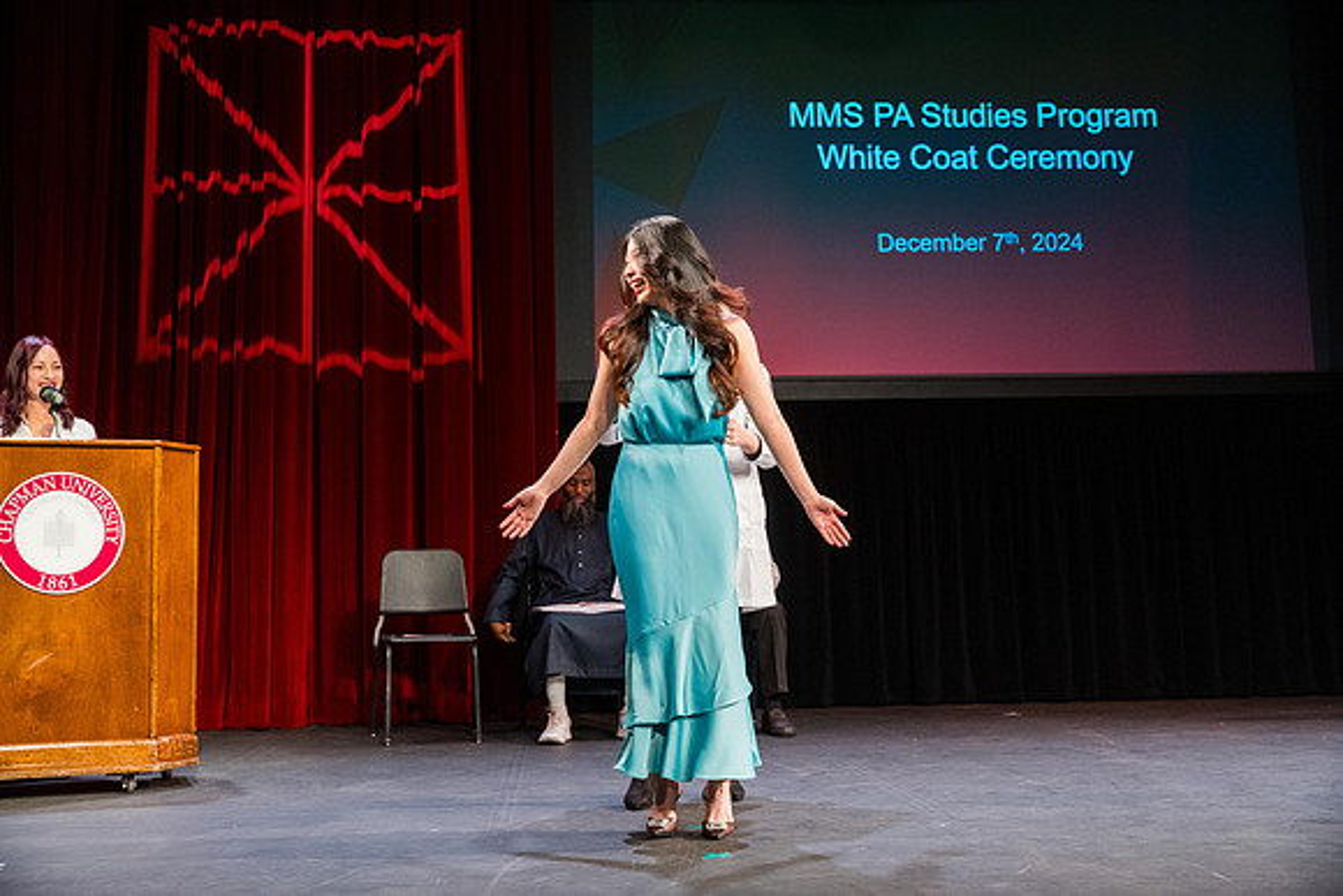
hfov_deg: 46.3
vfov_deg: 31.8
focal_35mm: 42
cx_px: 672
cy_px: 448
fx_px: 1571
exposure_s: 1/320
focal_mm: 42.1
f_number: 3.5
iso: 1250
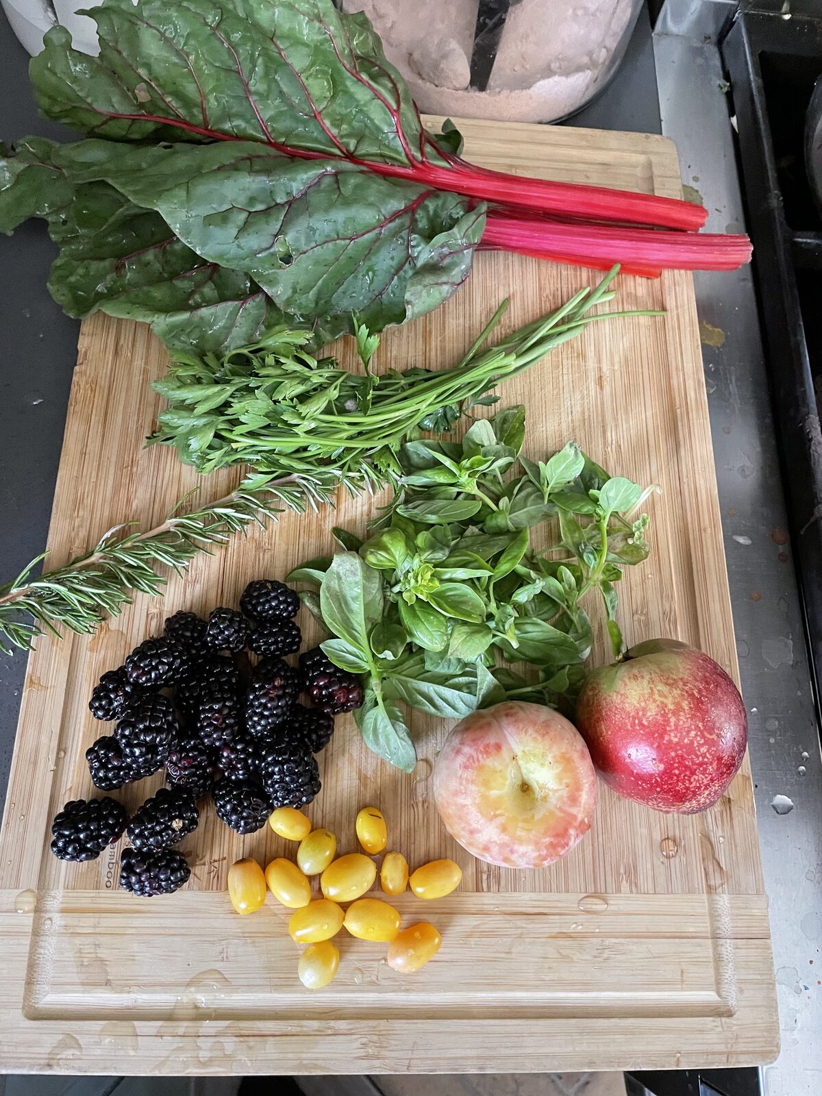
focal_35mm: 26
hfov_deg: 53.1
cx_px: 411
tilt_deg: -70.2
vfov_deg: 67.3
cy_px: 548
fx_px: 823
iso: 500
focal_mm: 4.2
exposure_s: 1/41
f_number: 1.6
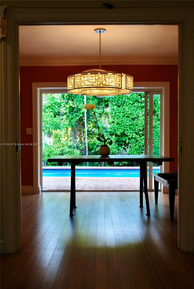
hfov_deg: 29.9
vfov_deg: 43.6
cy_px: 144
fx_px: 363
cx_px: 97
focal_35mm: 45
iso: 320
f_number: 4.8
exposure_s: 1/60
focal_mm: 30
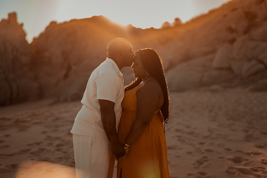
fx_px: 430
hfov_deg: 34.5
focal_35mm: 58
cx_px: 134
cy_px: 89
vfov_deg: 23.4
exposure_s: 1/4000
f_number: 1.4
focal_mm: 58
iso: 100
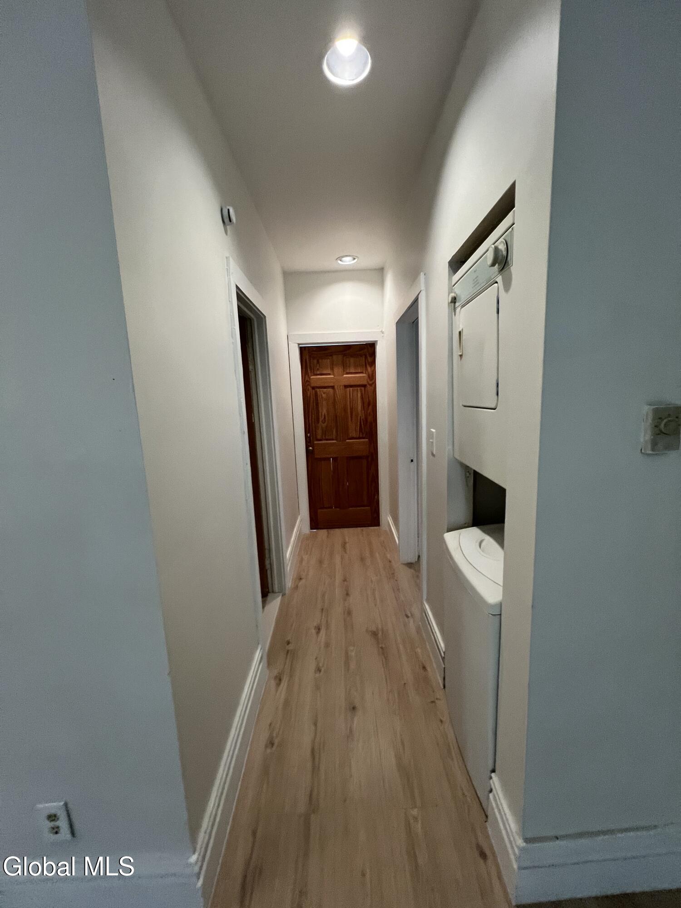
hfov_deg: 89.9
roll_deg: +2.2
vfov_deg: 106.2
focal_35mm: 13
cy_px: 454
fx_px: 341
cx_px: 340
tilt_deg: -6.1
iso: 320
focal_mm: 1.57
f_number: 1.8
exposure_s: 1/60
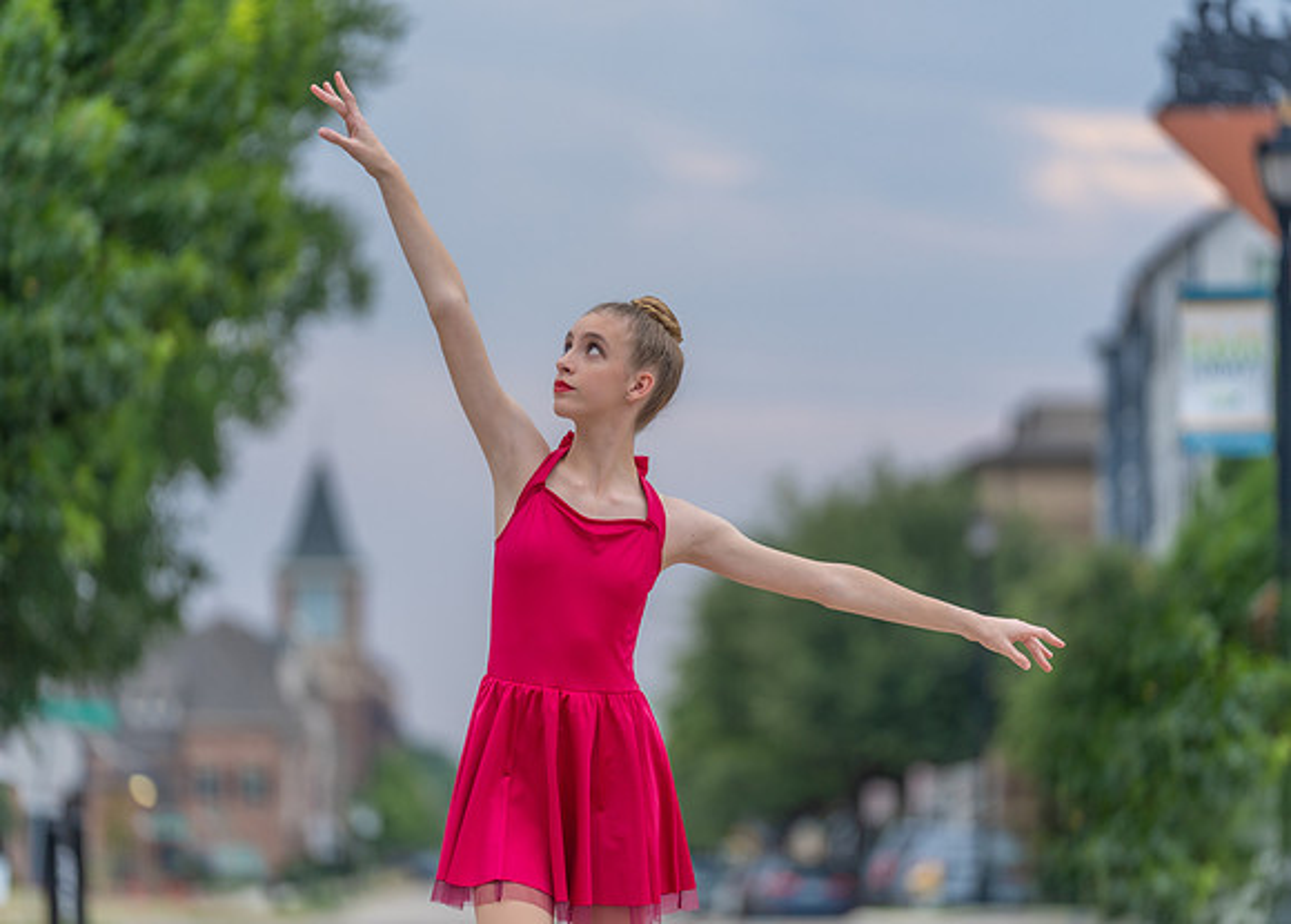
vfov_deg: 7.7
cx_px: 628
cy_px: 462
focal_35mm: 187
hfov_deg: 10.8
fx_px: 6847
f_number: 2.8
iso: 160
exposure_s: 1/320
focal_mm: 174
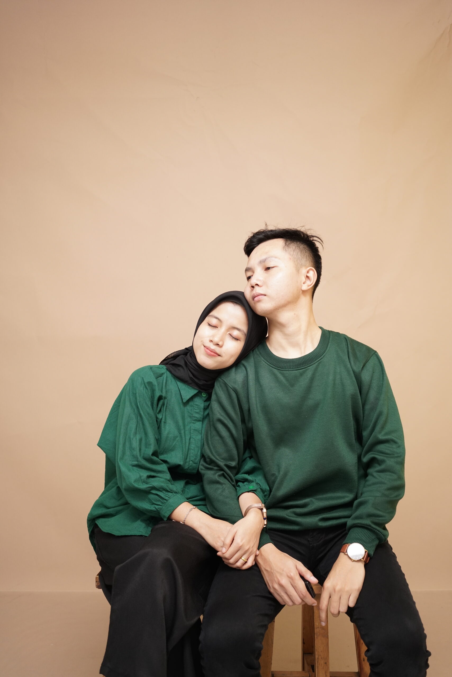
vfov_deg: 54.4
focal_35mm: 35
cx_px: 226
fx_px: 659
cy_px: 338
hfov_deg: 37.9
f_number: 4
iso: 800
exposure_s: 1/100
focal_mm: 35
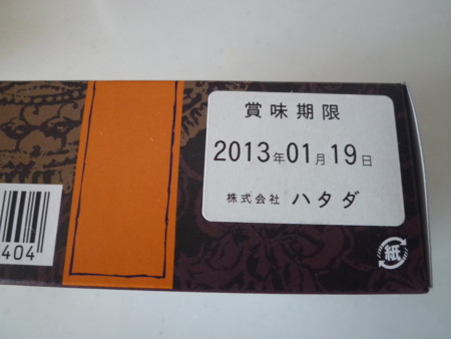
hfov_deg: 69.4
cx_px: 226
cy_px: 170
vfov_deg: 54.9
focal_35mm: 25
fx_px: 326
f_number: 2.8
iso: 200
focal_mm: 4.5
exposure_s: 1/30
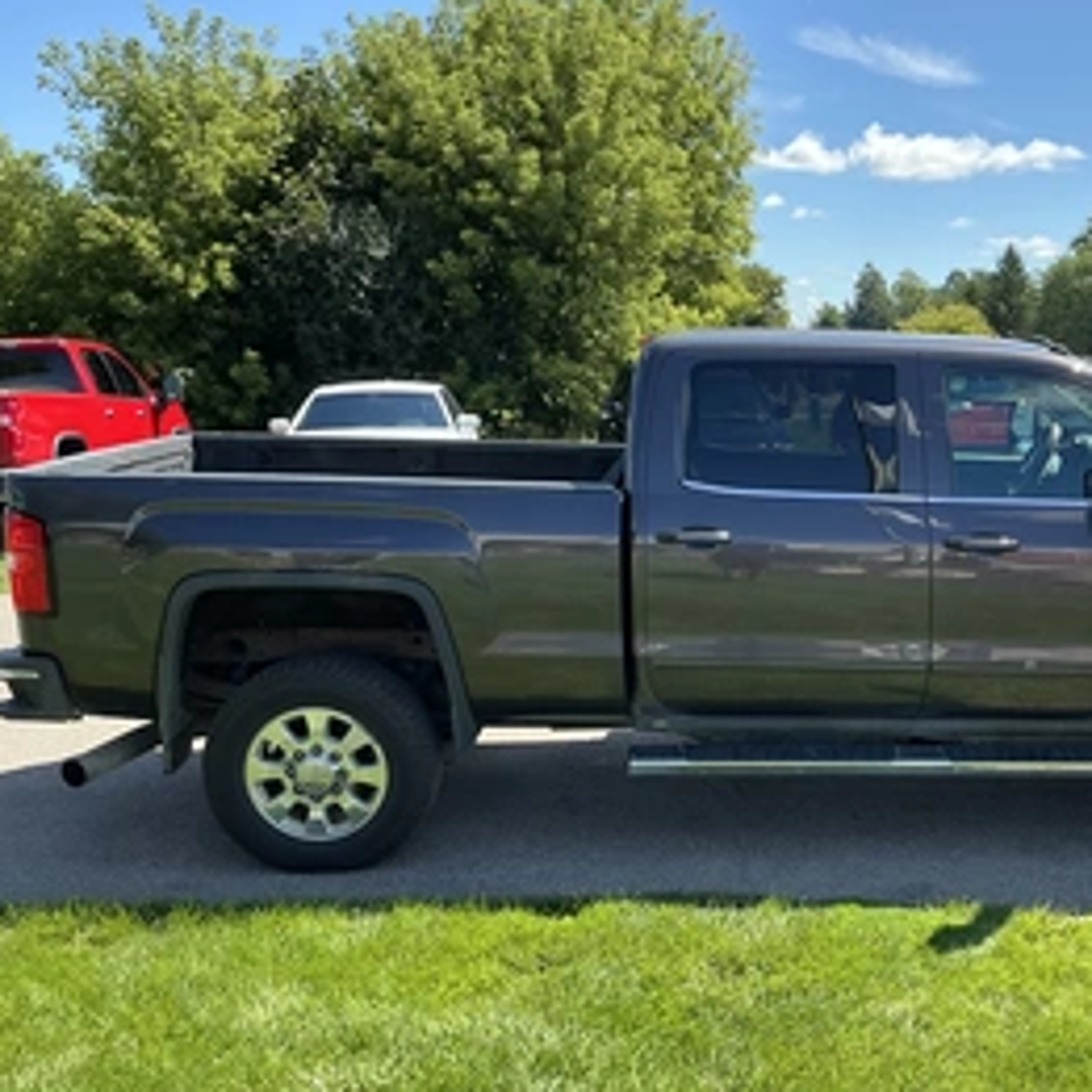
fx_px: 1356
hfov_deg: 42.7
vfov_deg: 43.8
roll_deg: -0.4
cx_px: 799
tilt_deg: -9.2
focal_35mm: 38
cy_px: 619
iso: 25
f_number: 1.8
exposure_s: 1/562
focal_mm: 3
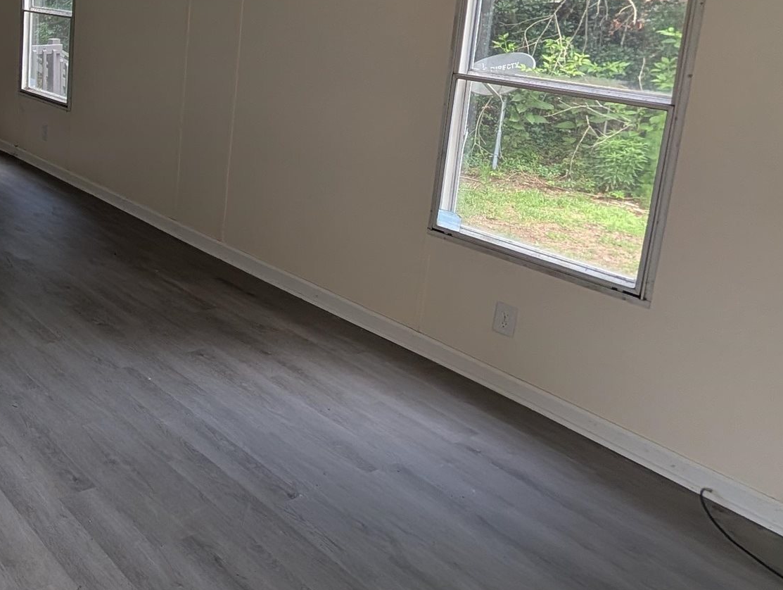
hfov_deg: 43.9
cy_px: 92
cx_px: -58
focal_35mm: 33
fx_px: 747
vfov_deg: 40.7
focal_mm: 2.02
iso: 52
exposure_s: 1/175
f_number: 1.7
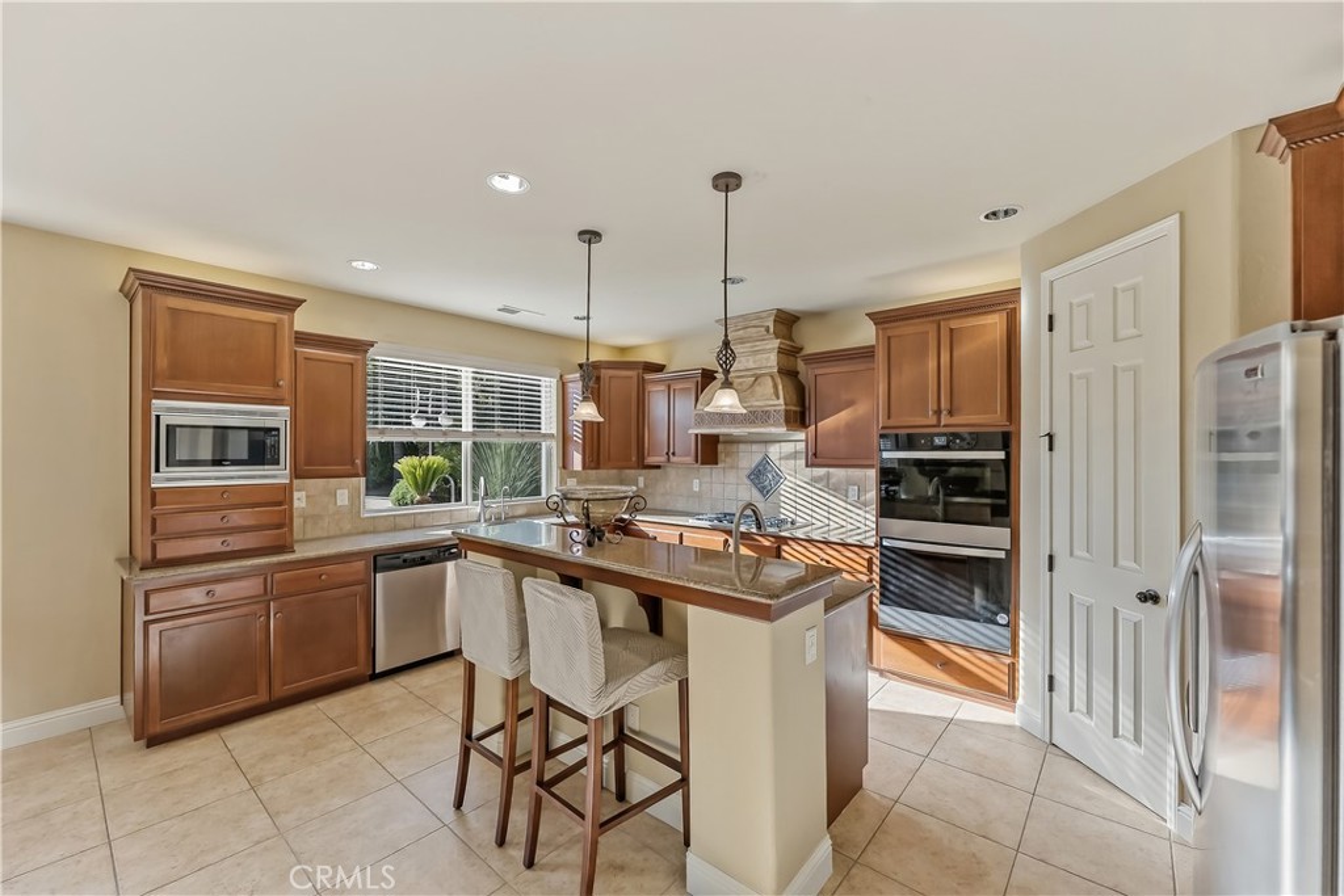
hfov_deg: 104.2
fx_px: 523
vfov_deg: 81.2
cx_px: 672
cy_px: 448
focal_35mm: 14
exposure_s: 1/160
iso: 400
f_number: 4
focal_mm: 14
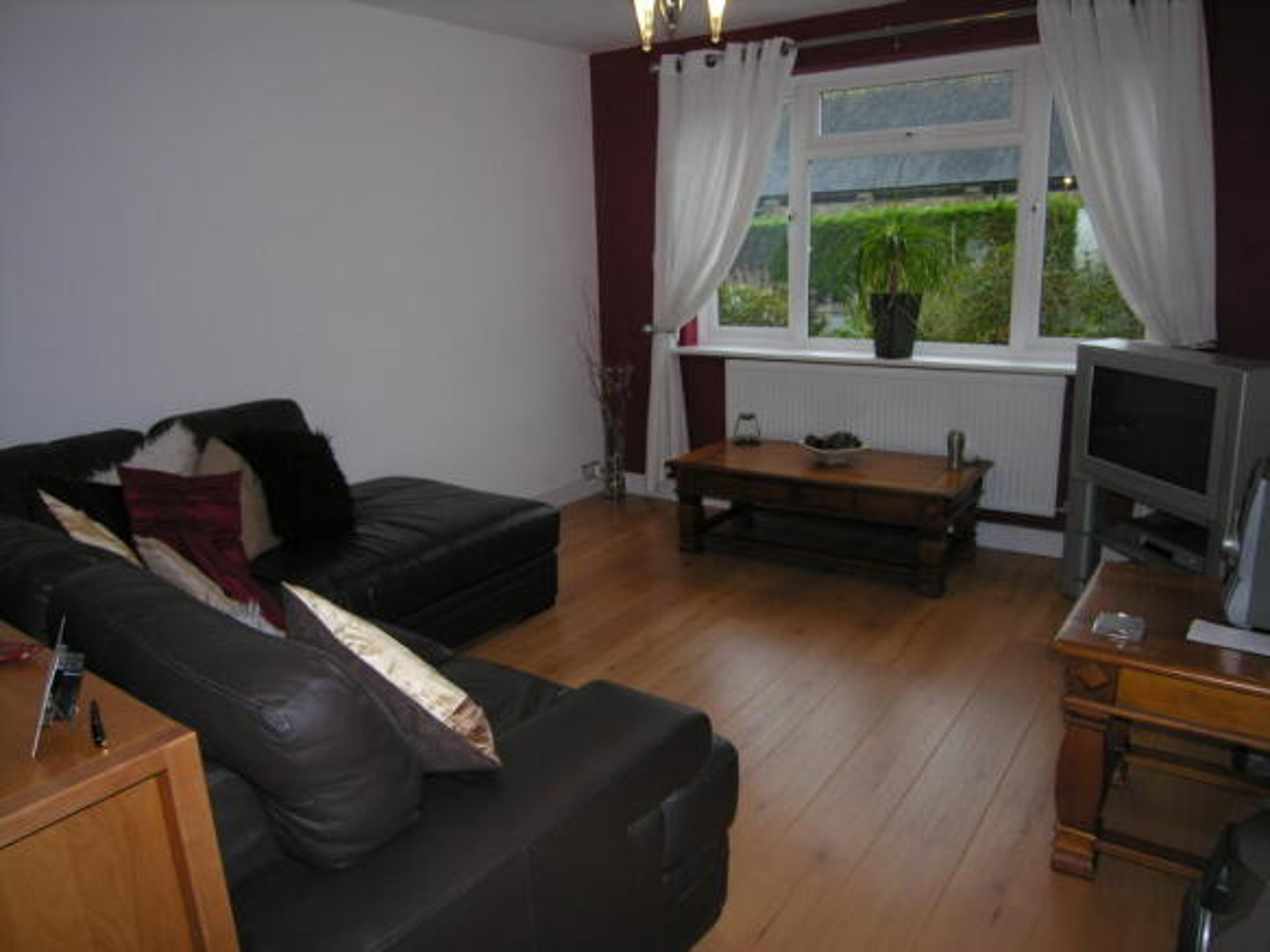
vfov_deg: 56.8
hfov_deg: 71.6
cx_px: 635
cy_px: 476
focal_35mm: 24
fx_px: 880
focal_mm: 6.1
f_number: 2.6
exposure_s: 1/60.1
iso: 50
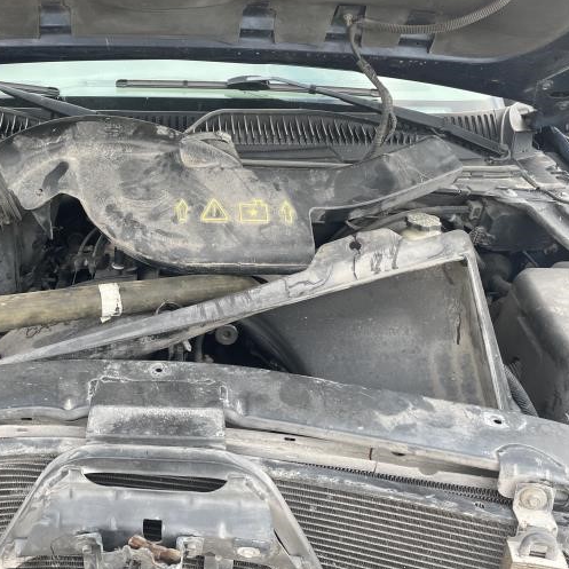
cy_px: 239
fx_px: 688
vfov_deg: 44.8
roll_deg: +3.3
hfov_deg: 43.3
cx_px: 133
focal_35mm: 37
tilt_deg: -27.7
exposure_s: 1/136
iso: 32
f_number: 1.6
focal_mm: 4.2
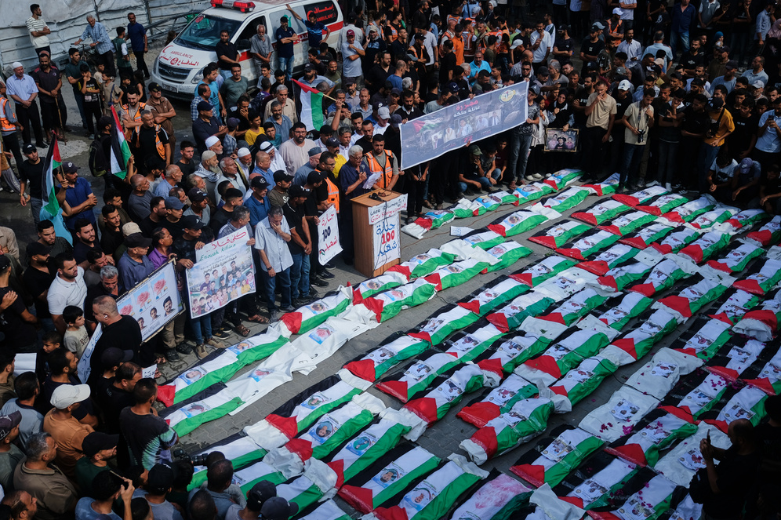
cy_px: 256
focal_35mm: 36
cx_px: 389
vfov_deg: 36.8
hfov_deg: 53.2
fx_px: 781
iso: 100
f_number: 2.8
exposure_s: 1/2000
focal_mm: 23.4
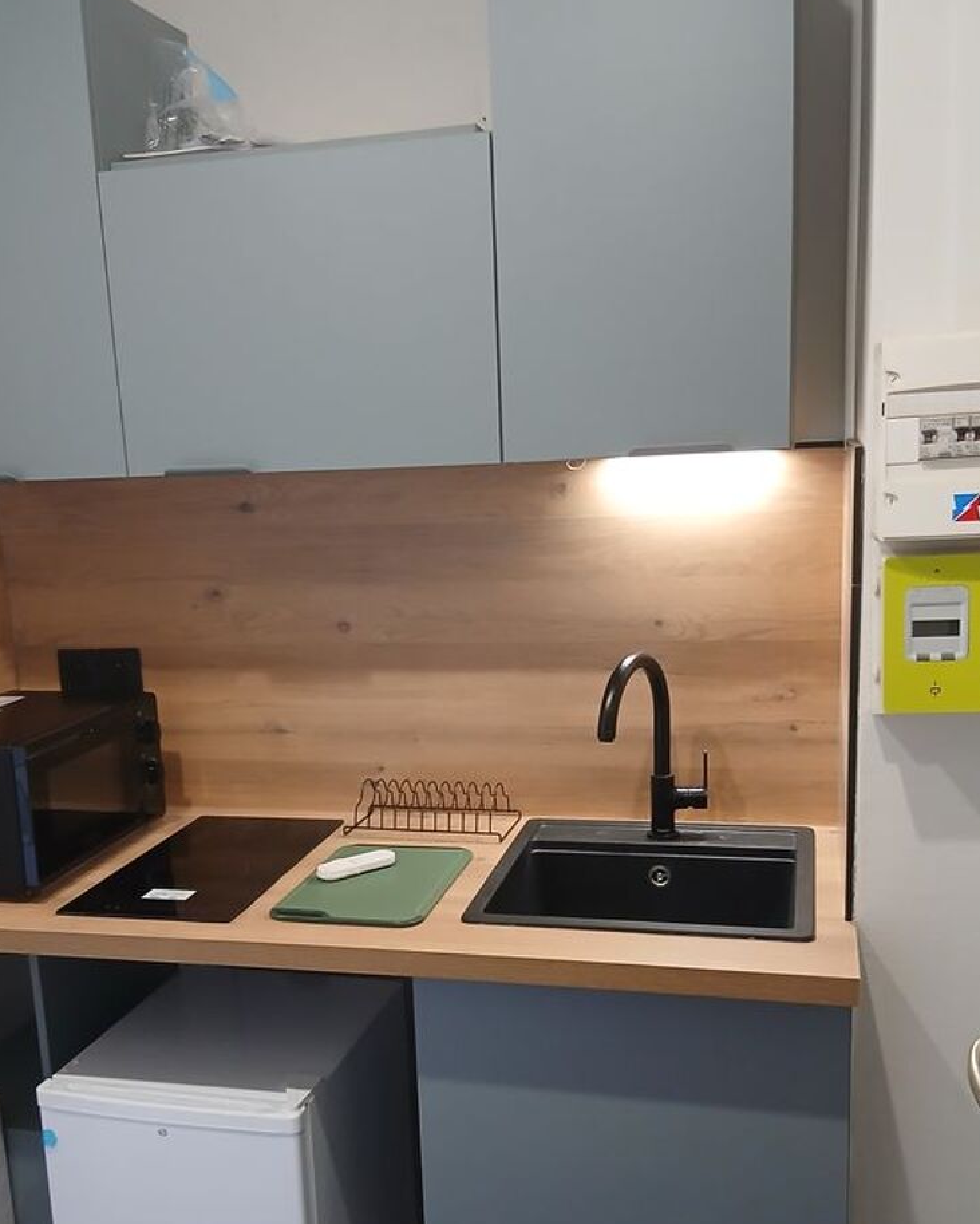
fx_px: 1341
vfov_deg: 48.8
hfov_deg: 40.1
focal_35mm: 37
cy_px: 721
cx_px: 427
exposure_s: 1/25
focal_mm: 3.98
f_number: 1.8
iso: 250
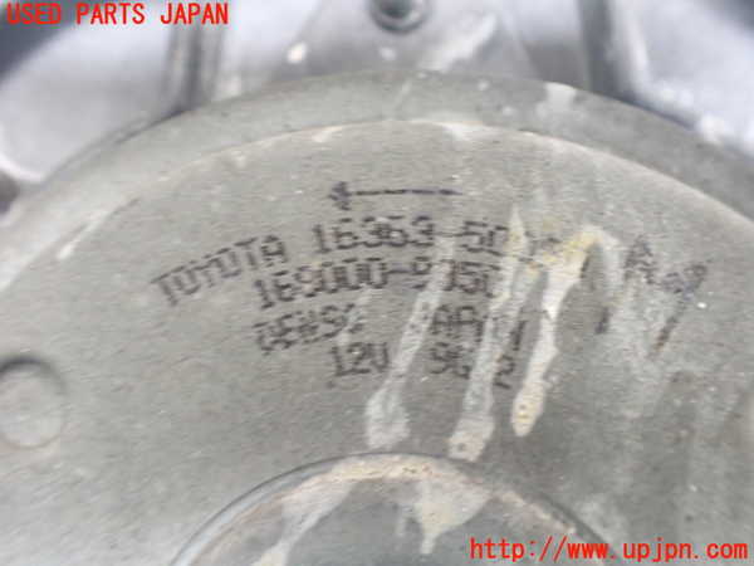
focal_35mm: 30
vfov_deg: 46.8
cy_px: 283
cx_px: 377
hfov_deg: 60.0
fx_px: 653
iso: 800
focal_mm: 5.4
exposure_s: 1/30
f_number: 2.3
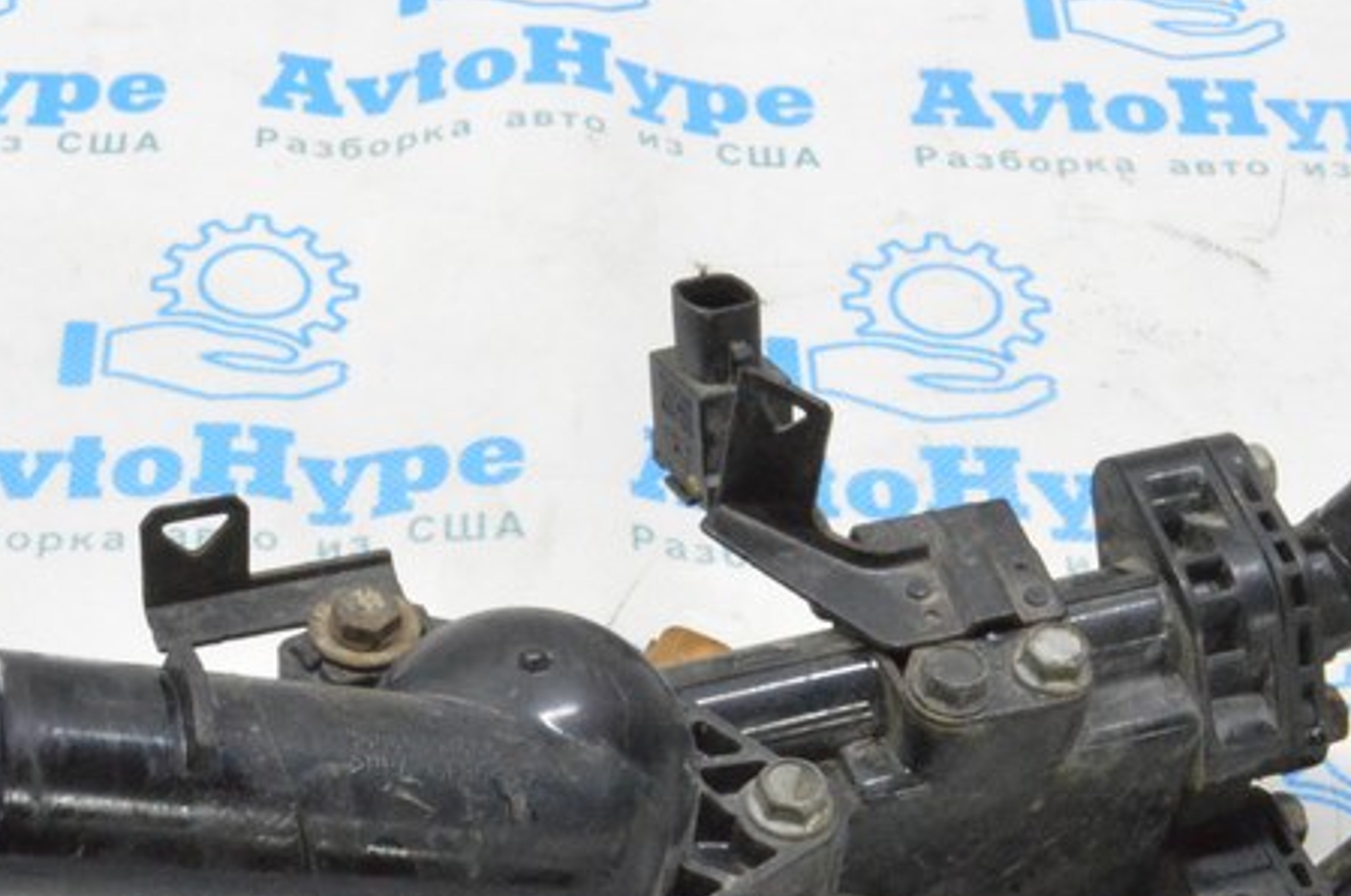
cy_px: 762
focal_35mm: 89
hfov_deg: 22.7
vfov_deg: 15.2
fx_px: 3335
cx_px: 394
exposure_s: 1/15
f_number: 20
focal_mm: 26
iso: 6400
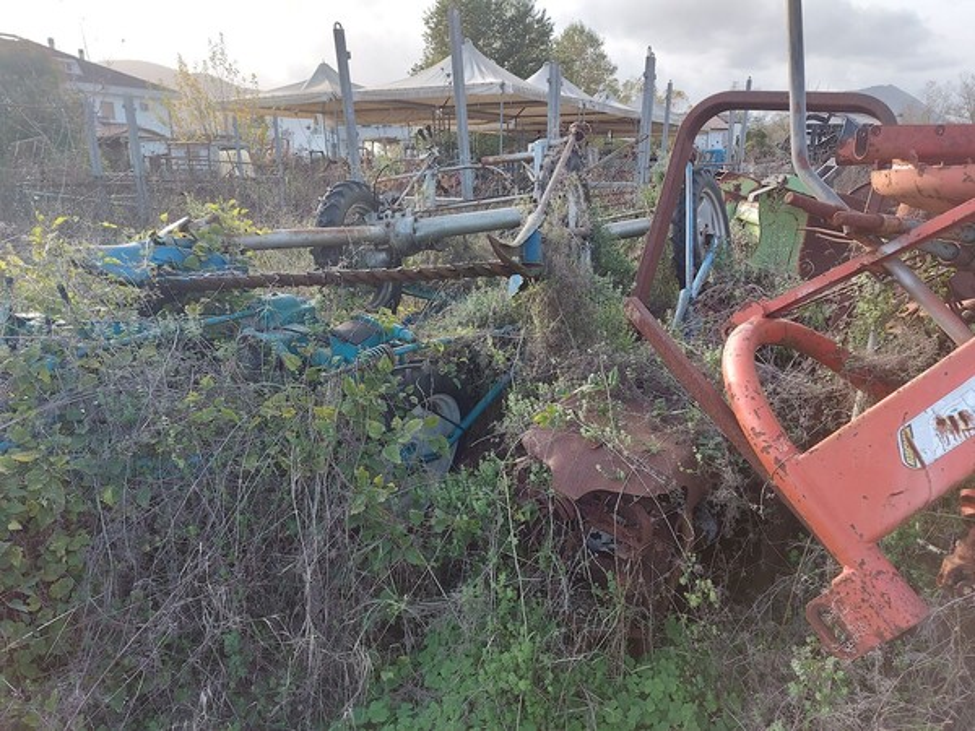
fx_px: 676
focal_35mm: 24
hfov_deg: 71.6
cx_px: 488
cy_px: 366
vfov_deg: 56.8
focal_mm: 5.23
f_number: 1.8
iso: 32
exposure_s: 1/120
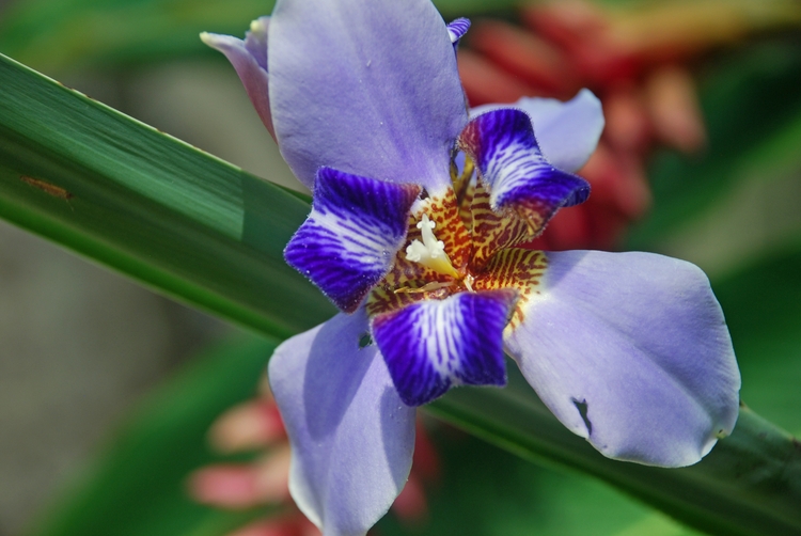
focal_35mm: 120
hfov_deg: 17.0
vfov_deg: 11.5
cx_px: 400
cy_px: 268
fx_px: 2673
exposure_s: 1/125
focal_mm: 80
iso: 200
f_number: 5.6
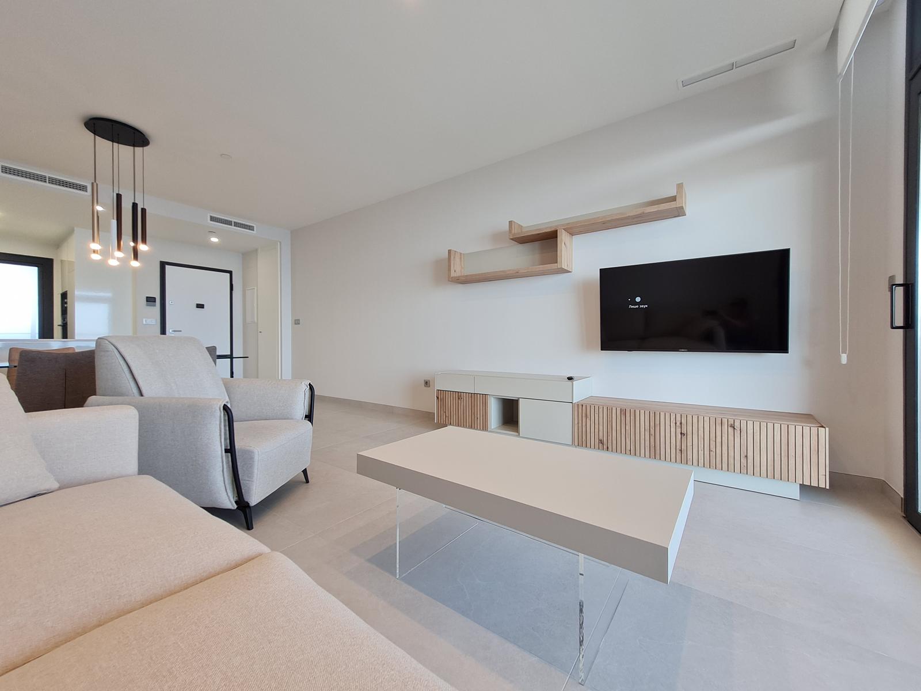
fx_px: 346
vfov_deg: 89.9
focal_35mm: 13
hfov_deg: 106.2
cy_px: 346
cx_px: 460
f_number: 2.2
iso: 50
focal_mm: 1.74
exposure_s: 1/50
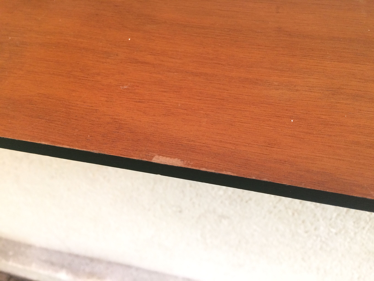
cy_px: 140
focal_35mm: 29
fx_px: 313
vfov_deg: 48.2
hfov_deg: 61.7
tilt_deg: -52.3
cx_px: 187
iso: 80
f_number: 2.2
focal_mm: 4.15
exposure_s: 1/33
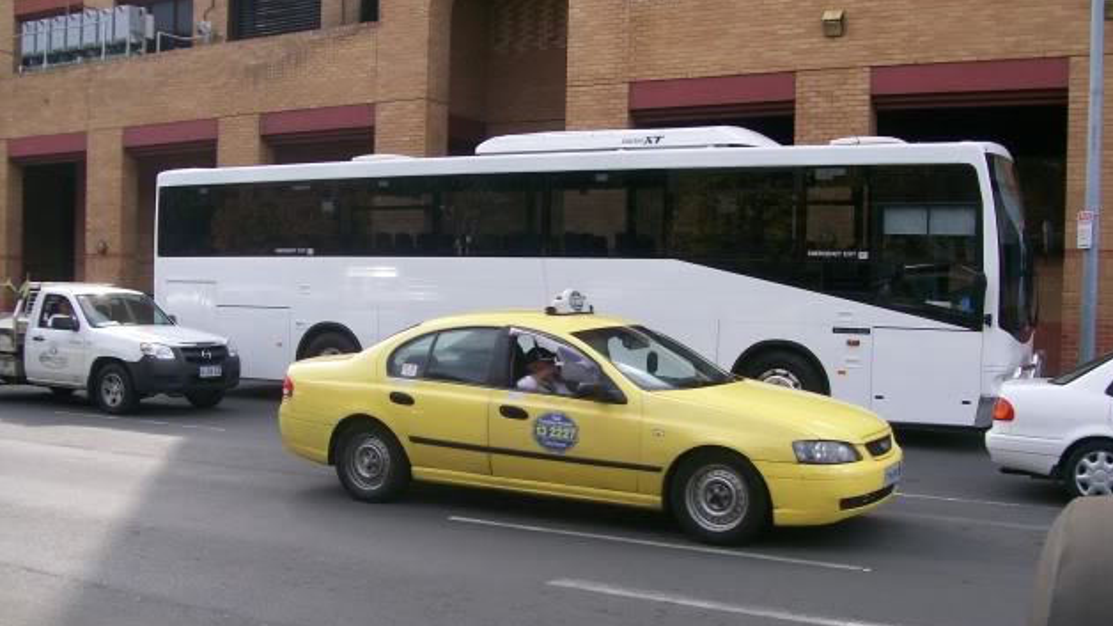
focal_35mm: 40
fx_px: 1180
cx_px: 565
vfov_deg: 29.6
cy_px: 390
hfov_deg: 50.5
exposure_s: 1/665
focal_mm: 6
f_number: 2.7
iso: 80
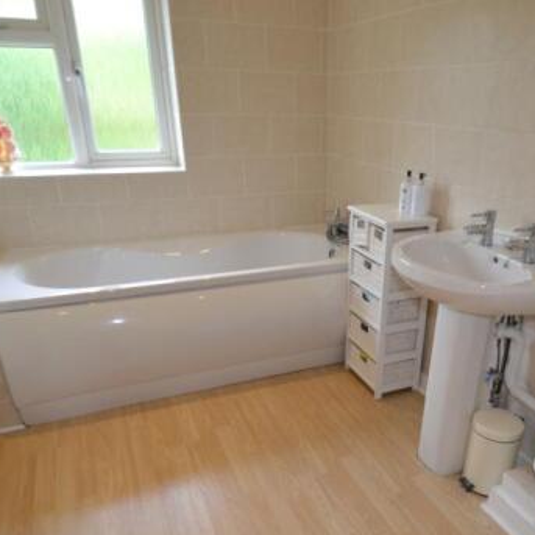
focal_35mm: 27
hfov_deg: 58.6
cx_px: 336
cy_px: 339
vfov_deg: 58.6
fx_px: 469
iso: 400
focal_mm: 11
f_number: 3.5
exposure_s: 1/60
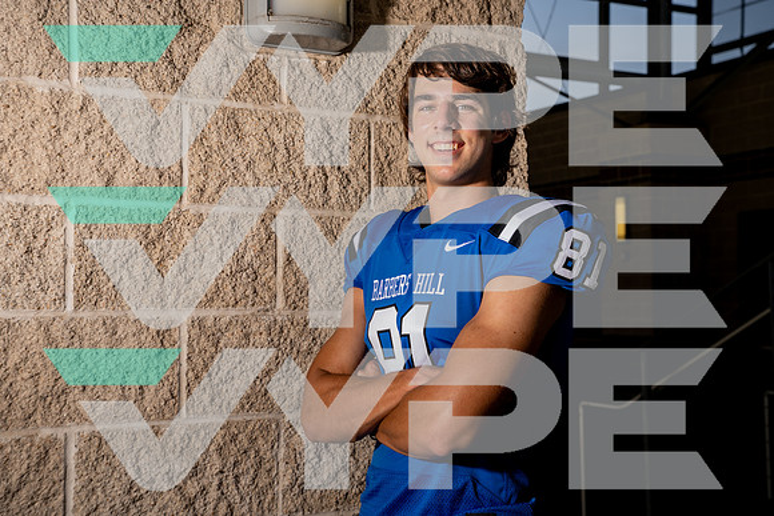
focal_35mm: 52
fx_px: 1118
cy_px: 258
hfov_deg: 38.2
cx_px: 387
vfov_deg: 26.0
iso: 100
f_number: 7.1
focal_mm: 52
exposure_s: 1/250
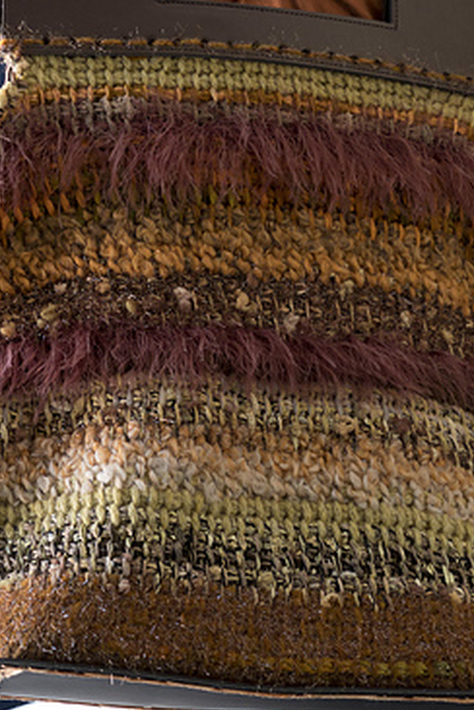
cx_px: 263
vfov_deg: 13.9
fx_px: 2903
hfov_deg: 9.3
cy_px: 210
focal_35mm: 147
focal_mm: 56
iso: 1250
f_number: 5.6
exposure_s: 1/125
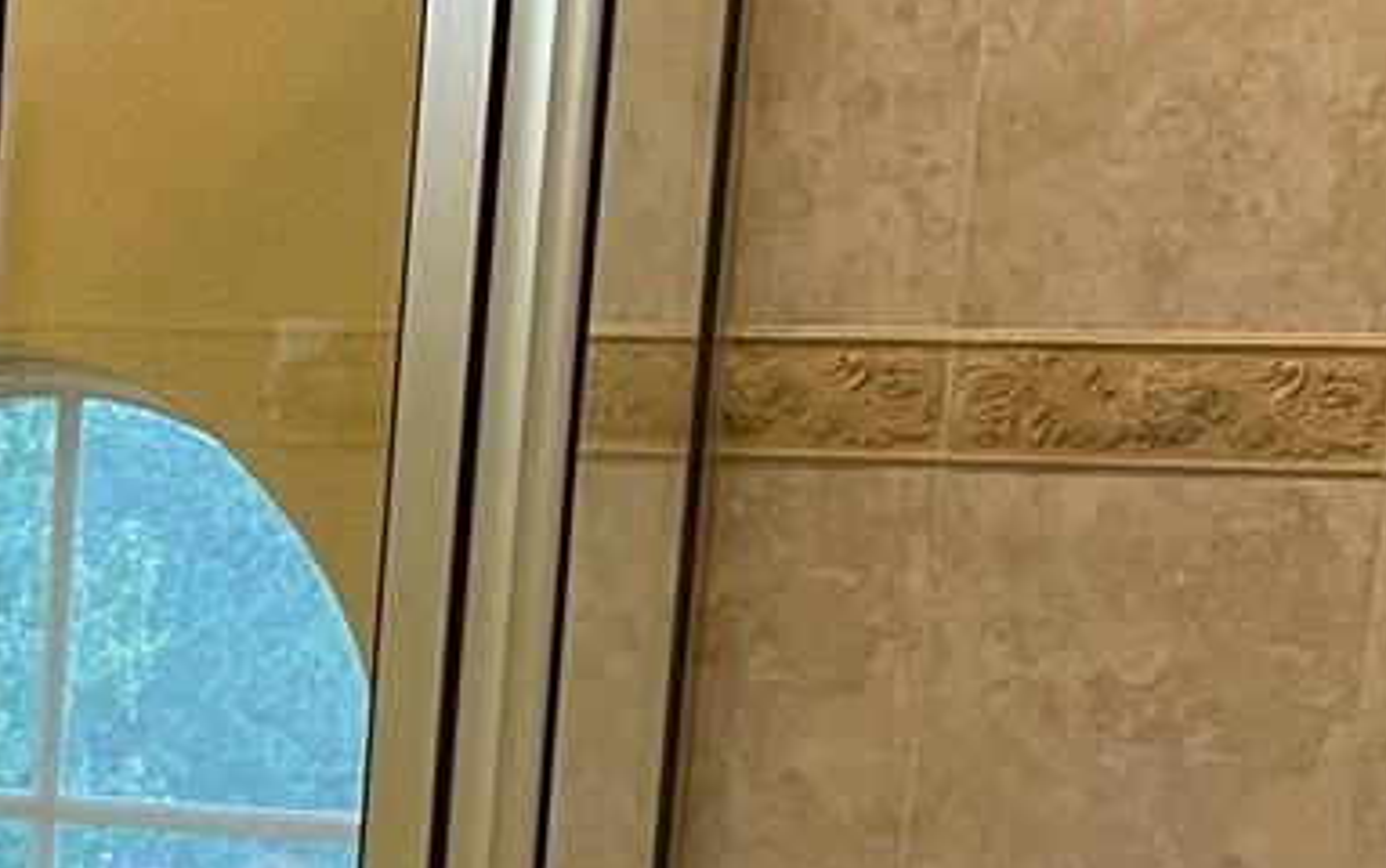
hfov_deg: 17.1
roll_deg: -2.3
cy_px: 1172
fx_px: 4347
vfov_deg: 11.1
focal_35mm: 115
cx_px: -409
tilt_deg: -10.5
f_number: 1.6
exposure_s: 1/60
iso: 100
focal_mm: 4.2
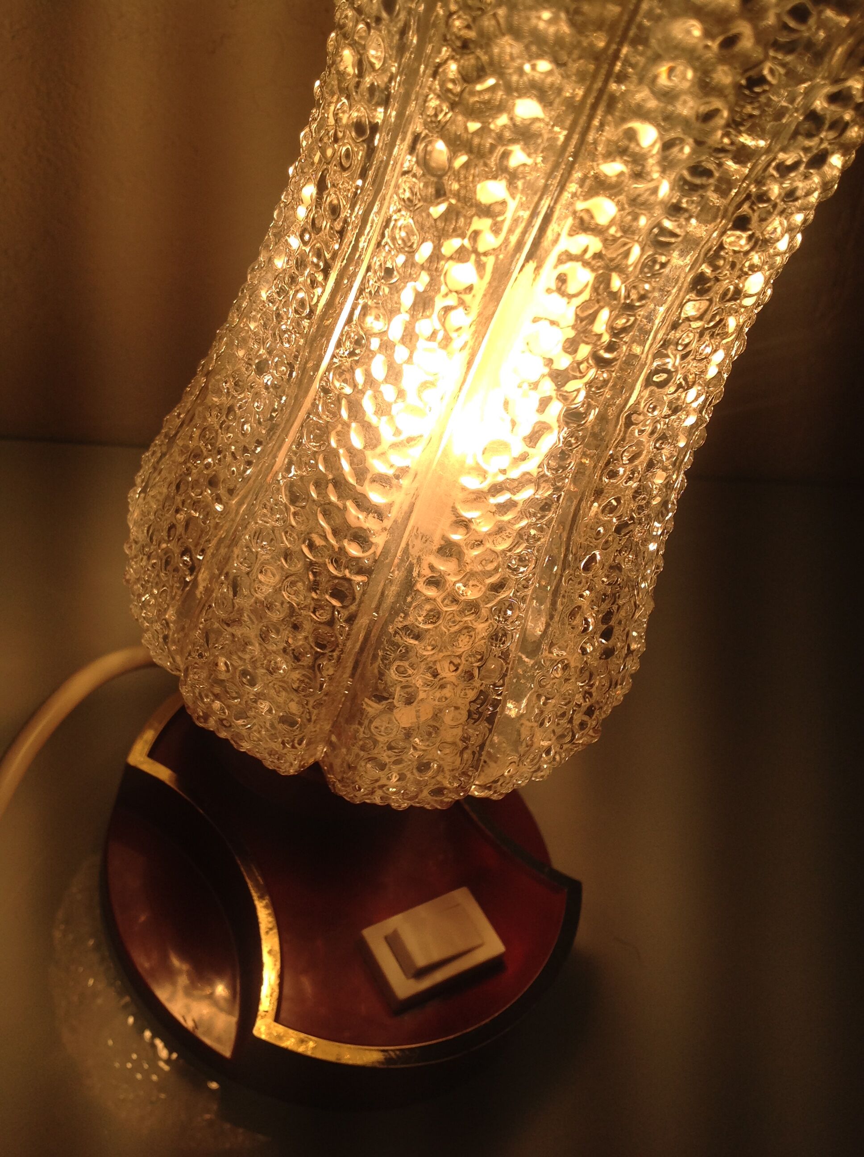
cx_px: 432
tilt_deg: -42.4
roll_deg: -23.4
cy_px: 578
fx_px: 1168
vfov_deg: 52.7
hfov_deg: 40.6
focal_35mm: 35
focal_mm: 4.28
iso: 50
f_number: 2.4
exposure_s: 1/775
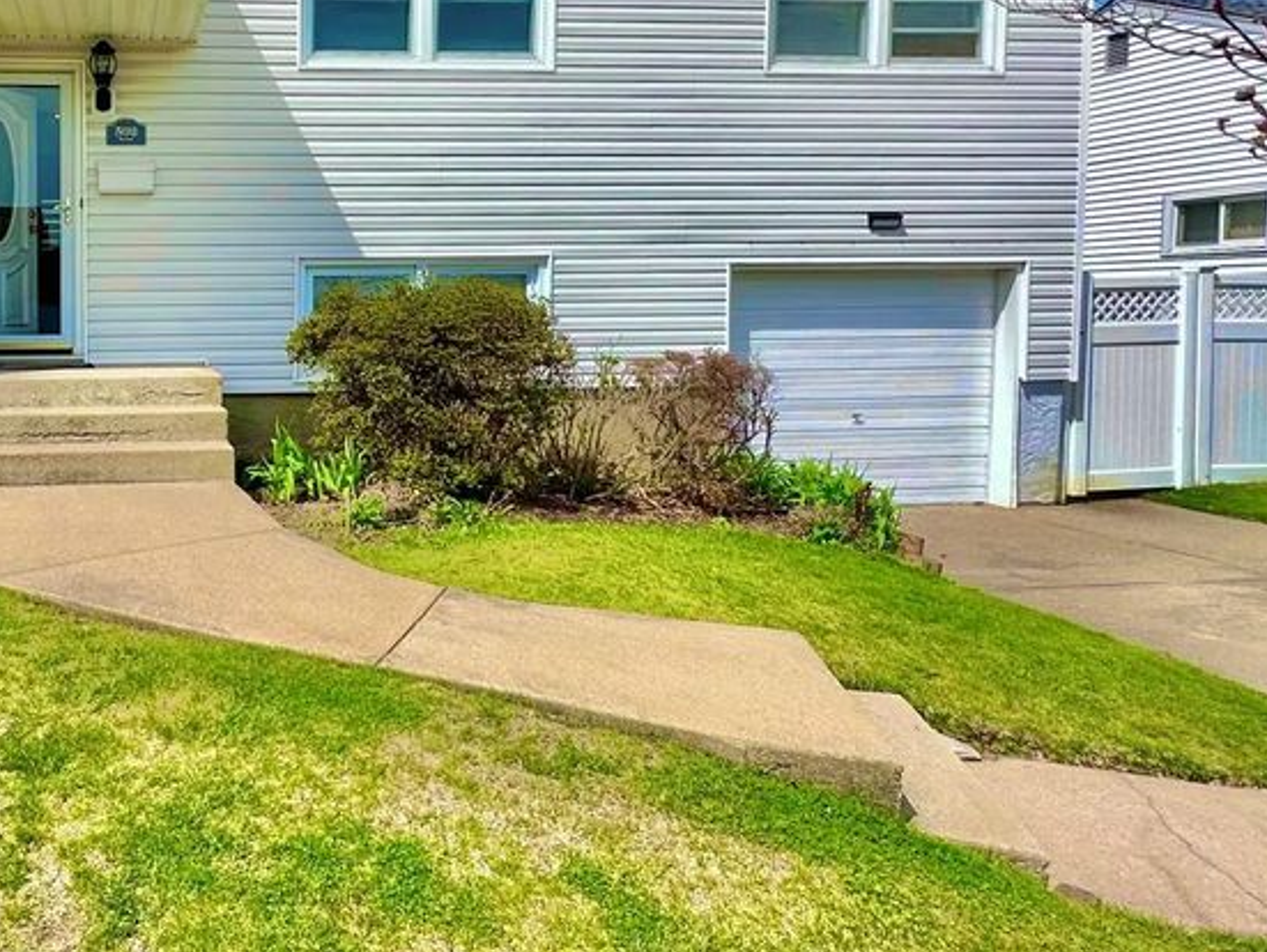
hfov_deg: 61.5
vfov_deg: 51.2
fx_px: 952
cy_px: 255
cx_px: 248
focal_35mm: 26
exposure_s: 1/3610
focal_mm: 2.22
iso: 40
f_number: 2.2
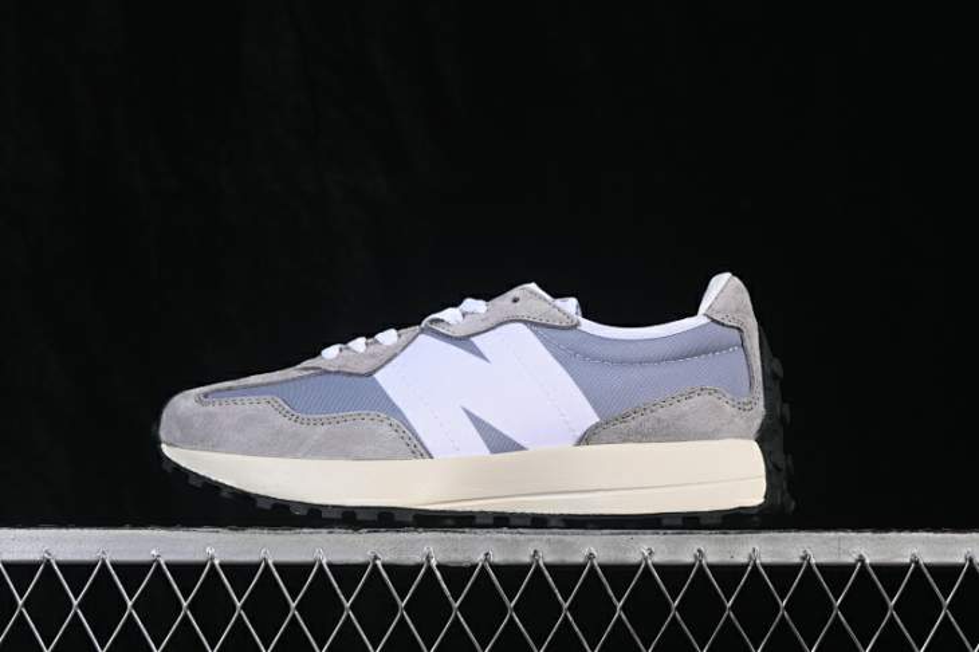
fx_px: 2039
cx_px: 490
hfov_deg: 27.0
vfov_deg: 18.2
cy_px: 326
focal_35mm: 75
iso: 160
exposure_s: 1/80
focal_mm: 50
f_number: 8
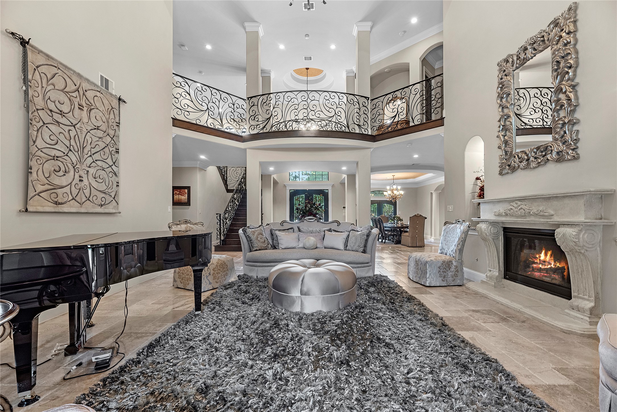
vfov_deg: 81.2
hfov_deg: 104.2
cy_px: 206
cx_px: 308
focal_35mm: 14
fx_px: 240
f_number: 9
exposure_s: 1/20
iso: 250
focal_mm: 14
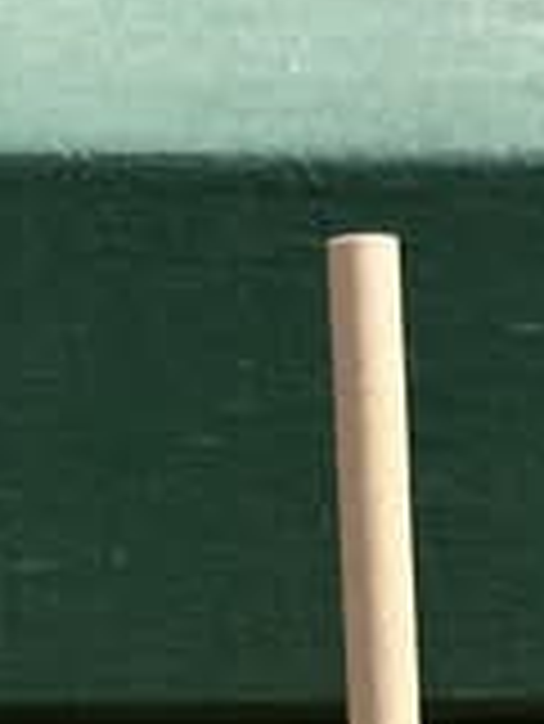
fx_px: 4562
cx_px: 324
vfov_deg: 8.8
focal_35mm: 218
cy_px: 1108
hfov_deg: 6.8
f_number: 1.78
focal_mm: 6.86
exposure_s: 1/4566
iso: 64
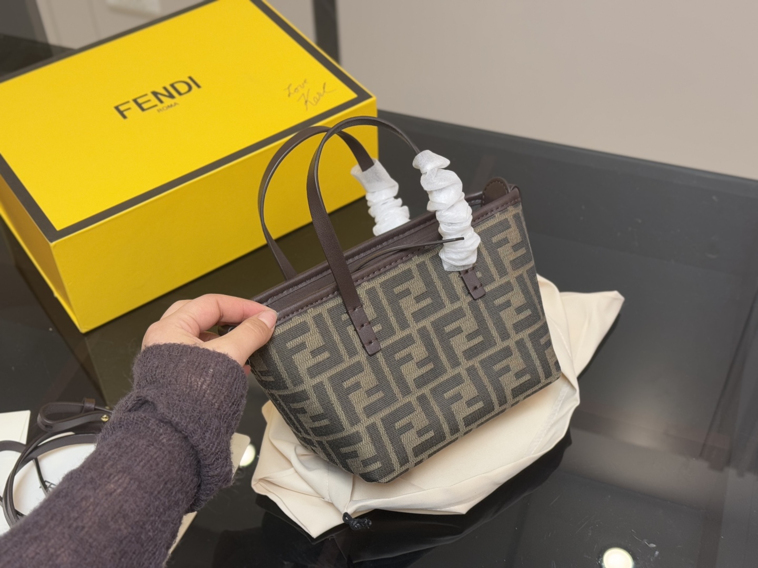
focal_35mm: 48
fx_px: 1051
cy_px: 284
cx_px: 379
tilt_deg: -46.9
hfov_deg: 39.7
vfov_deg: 30.3
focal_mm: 6.76
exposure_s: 1/60
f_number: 1.78
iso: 100
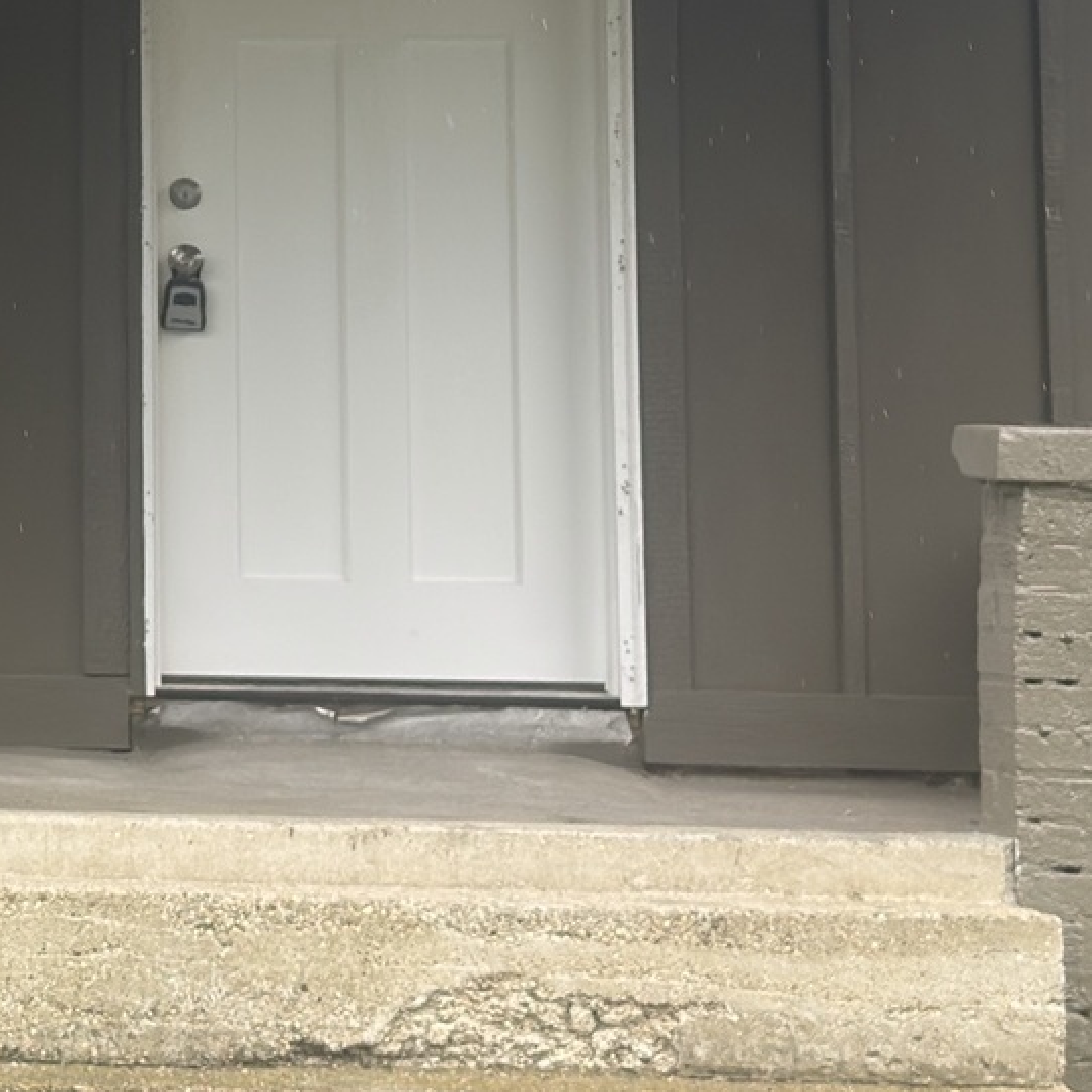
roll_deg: +0.3
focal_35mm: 121
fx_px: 4319
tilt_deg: +7.7
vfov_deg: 14.2
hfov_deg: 13.8
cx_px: -342
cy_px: 57
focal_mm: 6.76
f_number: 1.78
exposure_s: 1/557
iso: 100
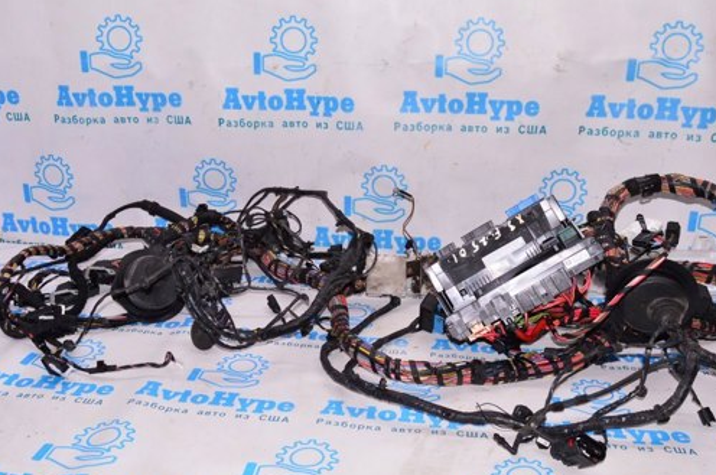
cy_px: 225
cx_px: 357
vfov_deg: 32.8
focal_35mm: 41
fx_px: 807
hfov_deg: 47.8
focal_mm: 21
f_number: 8
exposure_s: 1/200
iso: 1600
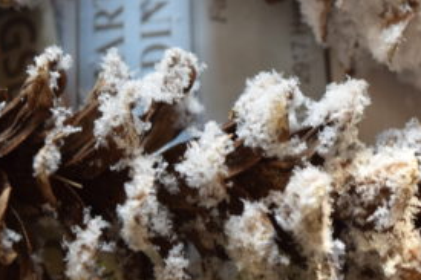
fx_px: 1531
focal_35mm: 131
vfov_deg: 10.4
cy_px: 96
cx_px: 341
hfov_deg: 15.5
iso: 800
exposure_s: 1/25
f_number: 5.3
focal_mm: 48
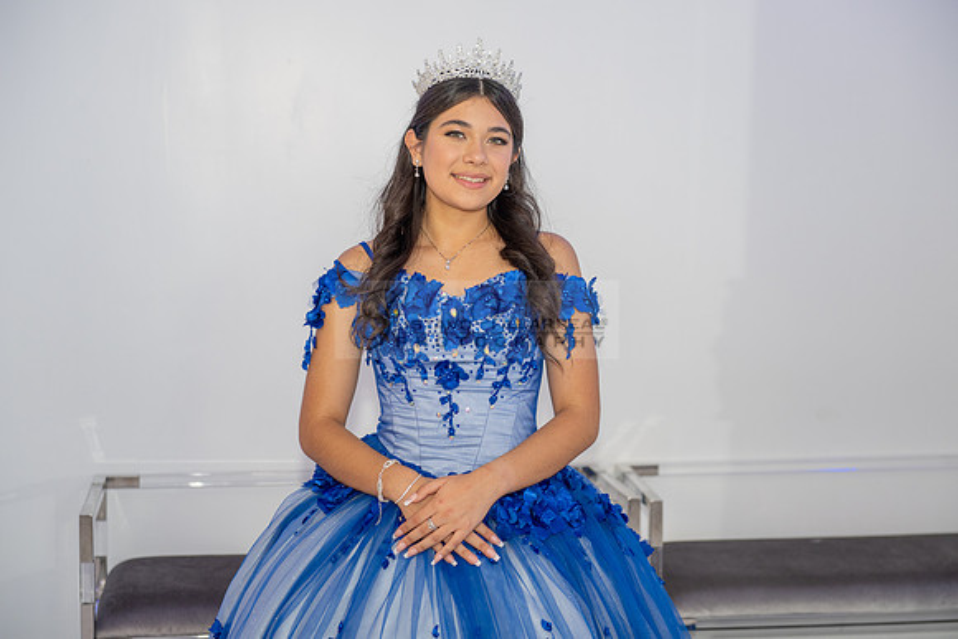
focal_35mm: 62
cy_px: 320
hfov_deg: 32.4
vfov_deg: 21.9
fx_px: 1650
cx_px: 479
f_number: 3.5
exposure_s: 1/160
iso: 800
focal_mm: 62
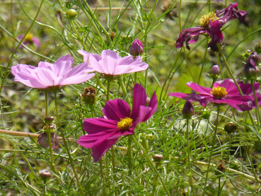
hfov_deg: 2.5
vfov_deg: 1.9
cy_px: 98
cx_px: 130
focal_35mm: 800
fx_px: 6032
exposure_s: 1/500
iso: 200
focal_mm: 129
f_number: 6.4
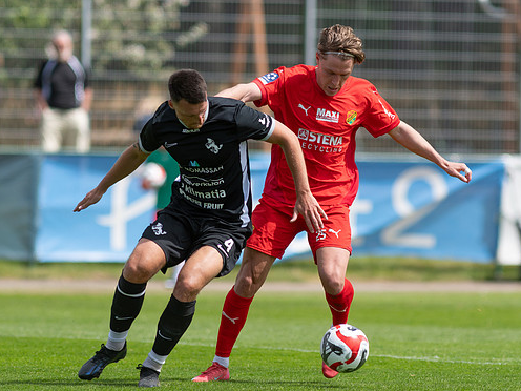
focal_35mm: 554
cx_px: 291
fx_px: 8338
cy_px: 212
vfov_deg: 2.7
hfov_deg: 3.6
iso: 125
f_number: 3.2
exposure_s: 1/2500
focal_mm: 300
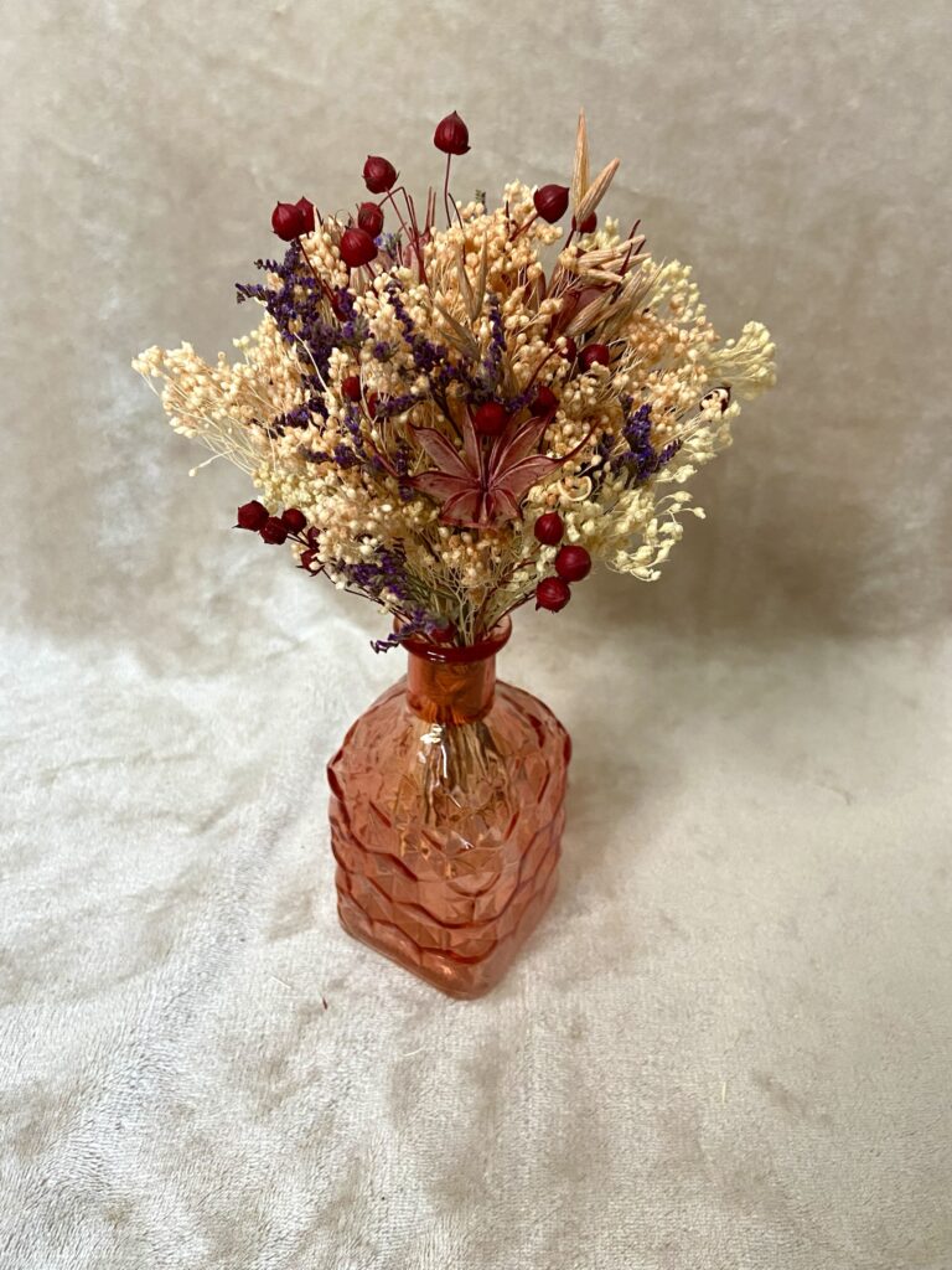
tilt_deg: -38.0
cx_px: 476
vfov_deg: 67.3
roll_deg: -0.5
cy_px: 635
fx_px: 953
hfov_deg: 53.1
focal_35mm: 26
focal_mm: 4.25
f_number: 1.8
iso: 320
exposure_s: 1/60
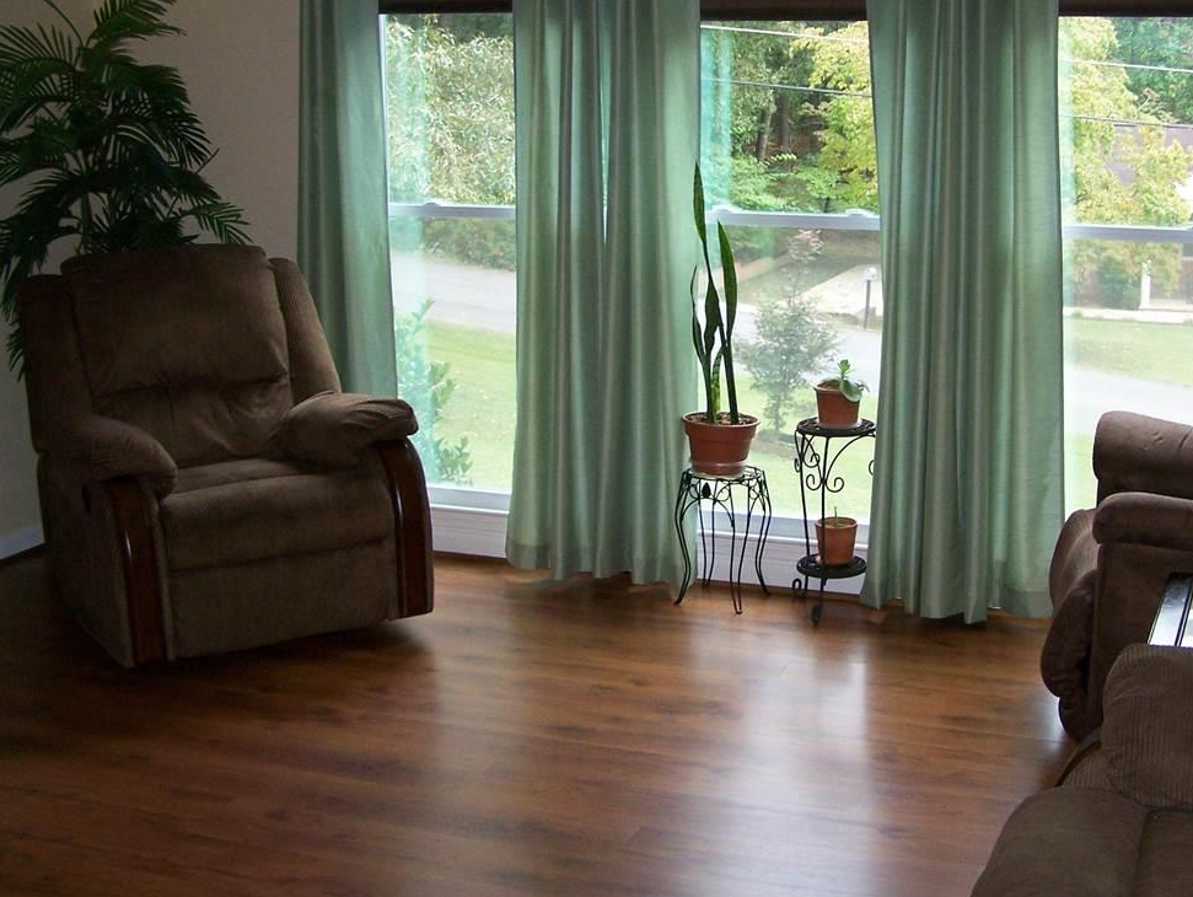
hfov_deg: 38.0
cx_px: 718
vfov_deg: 29.1
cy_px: 351
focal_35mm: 50
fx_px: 1725
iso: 160
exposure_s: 1/60
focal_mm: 6.3
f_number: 2.8
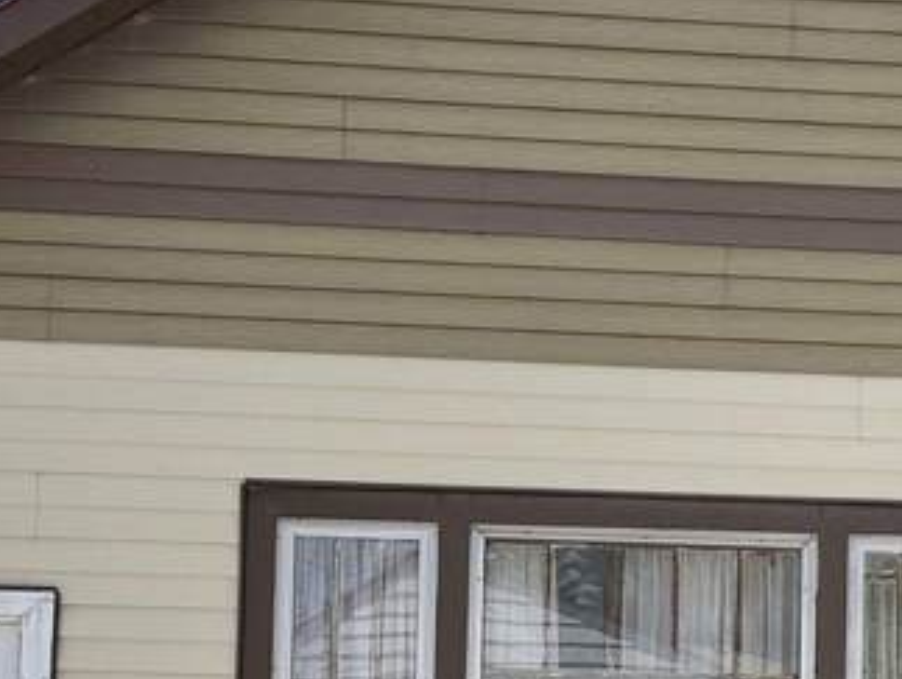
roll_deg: -0.7
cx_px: 737
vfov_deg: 15.4
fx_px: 2478
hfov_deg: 20.4
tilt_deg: +3.6
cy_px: 651
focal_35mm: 95
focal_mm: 6.76
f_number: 1.78
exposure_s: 1/4405
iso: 80
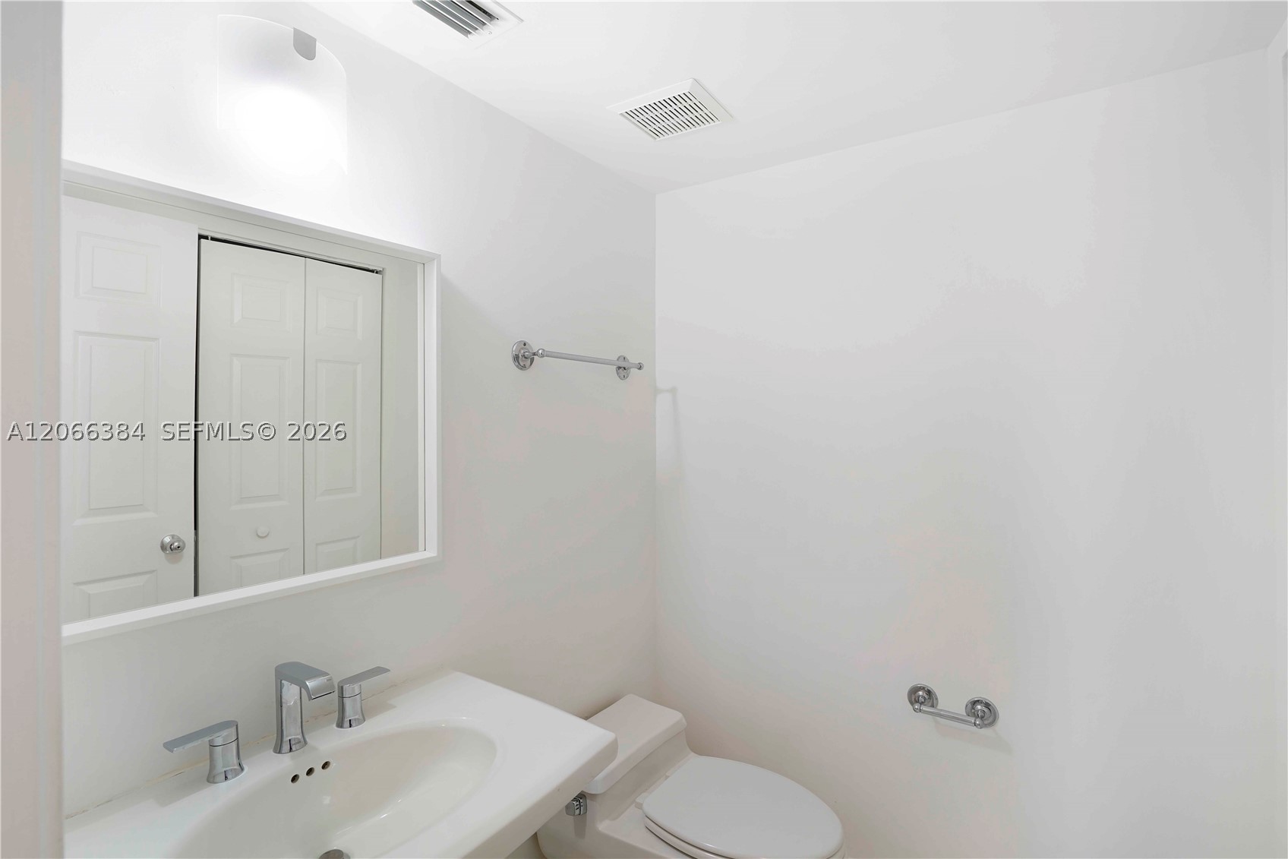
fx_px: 572
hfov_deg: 96.7
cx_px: 644
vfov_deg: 73.8
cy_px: 430
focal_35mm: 16
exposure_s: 1/50
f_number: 8
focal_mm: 16
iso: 400
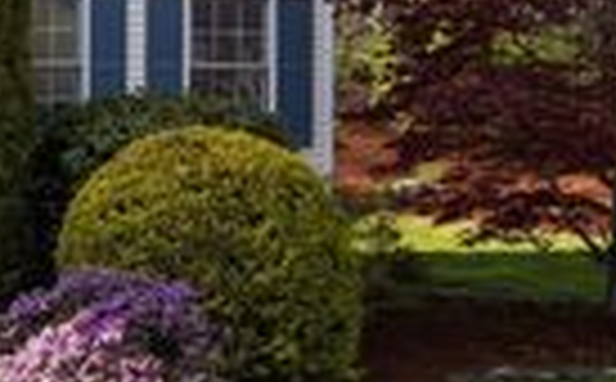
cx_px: -351
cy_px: 182
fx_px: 1374
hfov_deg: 20.8
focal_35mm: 82
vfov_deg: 15.8
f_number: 2.8
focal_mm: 8.38
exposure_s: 1/320
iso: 100
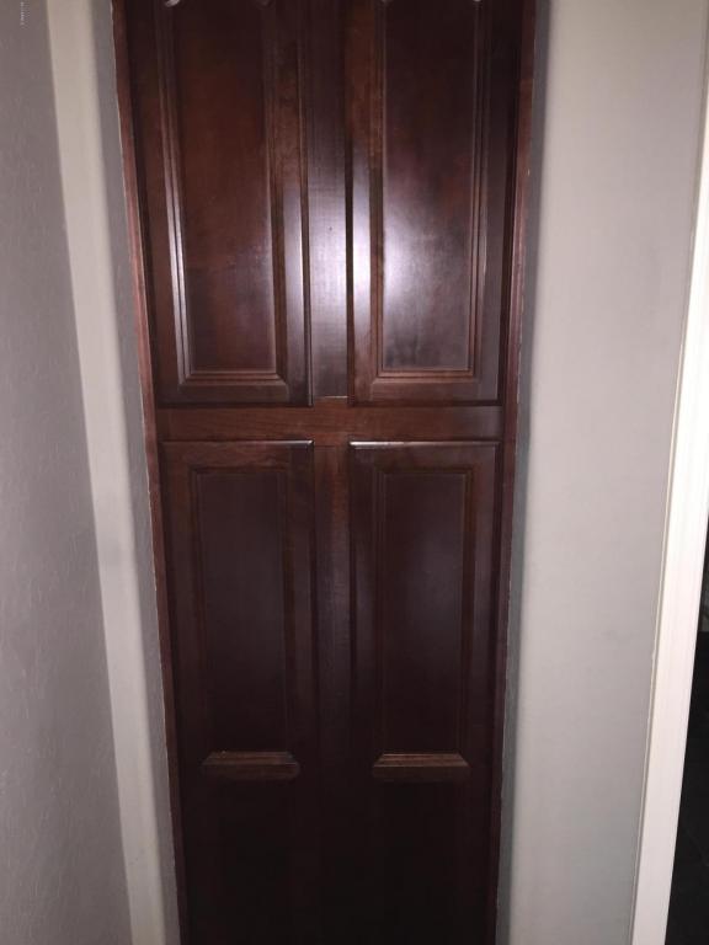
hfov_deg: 48.2
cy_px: 472
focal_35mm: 29
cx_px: 354
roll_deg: +0.8
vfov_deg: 61.7
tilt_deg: -14.1
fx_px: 792
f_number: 2.2
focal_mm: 4.15
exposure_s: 1/16
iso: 160
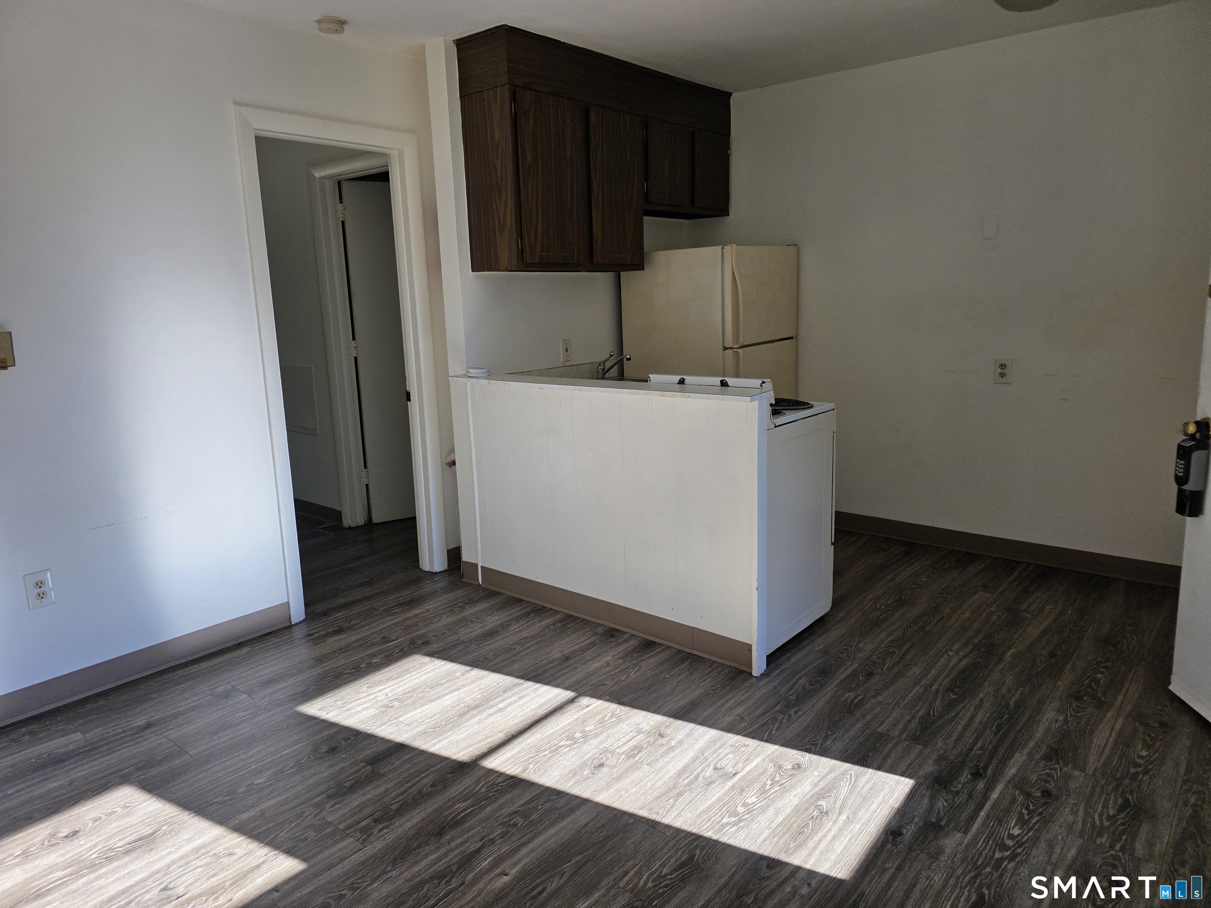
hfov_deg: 73.9
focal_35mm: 23
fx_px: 805
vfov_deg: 58.9
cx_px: 606
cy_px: 454
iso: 40
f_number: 1.7
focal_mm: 6.3
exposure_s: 1/359
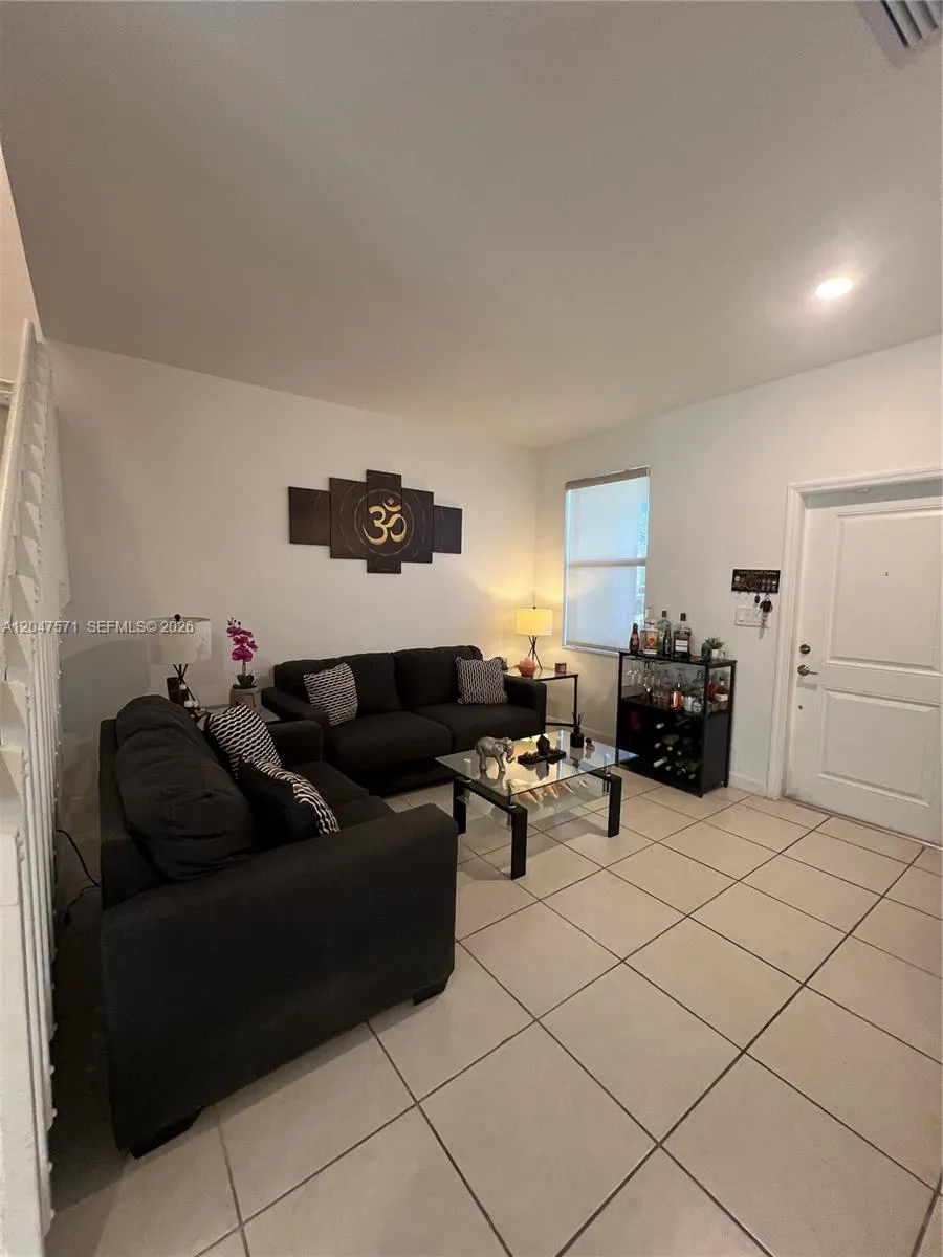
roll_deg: -0.7
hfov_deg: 89.9
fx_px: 472
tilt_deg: -5.3
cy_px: 628
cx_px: 472
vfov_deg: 106.2
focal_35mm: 13
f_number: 1.8
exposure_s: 1/60
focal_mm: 1.57
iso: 250
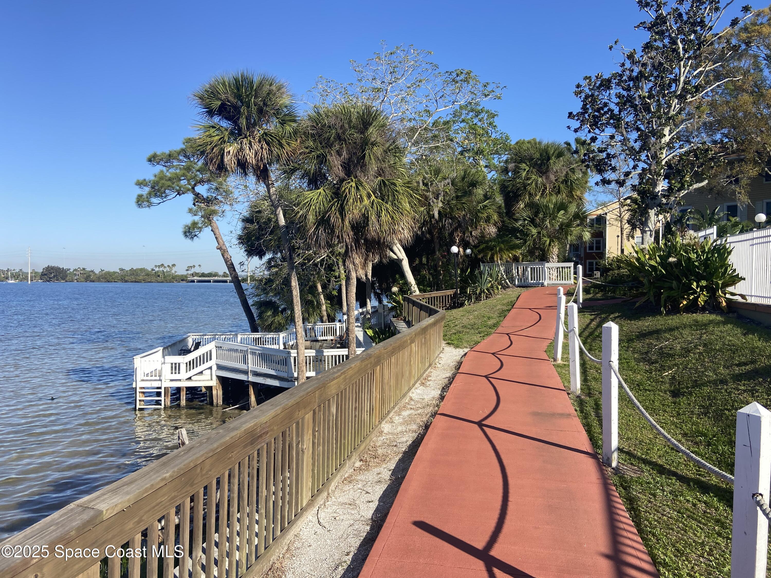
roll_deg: -0.3
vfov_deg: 53.1
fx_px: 579
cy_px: 289
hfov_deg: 67.3
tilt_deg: -3.2
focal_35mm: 26
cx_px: 386
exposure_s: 1/2268
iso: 32
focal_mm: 4.25
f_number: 1.8
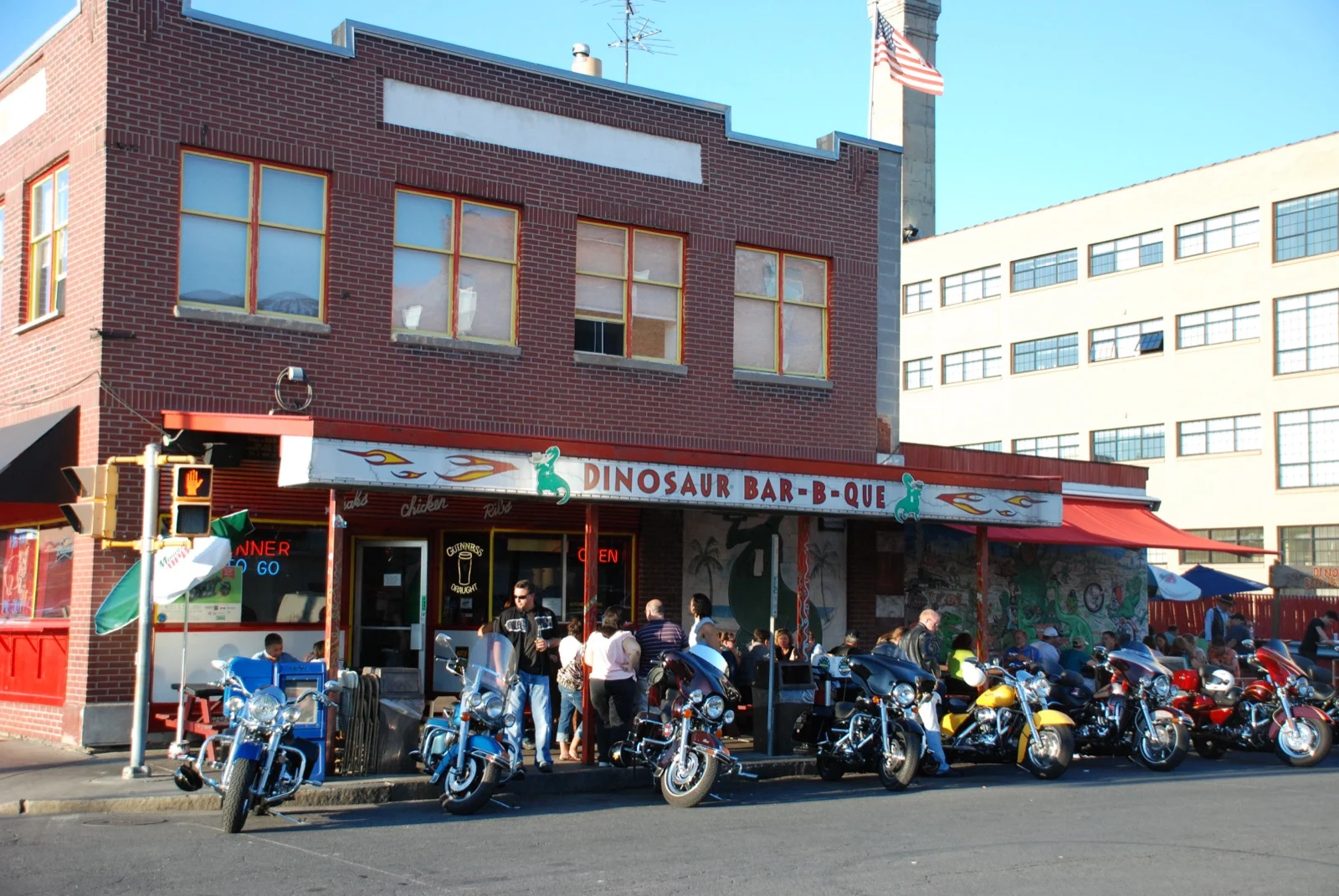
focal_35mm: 46
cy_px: 448
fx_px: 1732
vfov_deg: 29.0
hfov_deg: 42.3
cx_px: 670
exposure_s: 1/800
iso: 500
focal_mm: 31
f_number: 4.2
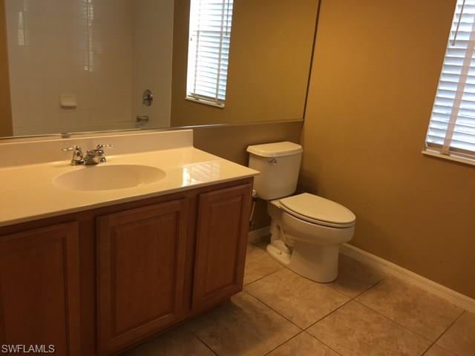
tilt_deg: -16.3
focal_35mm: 29
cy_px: 178
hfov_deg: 61.7
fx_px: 398
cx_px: 238
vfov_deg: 48.2
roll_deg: -6.3
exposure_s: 1/15
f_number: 2.2
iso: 32
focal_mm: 4.15
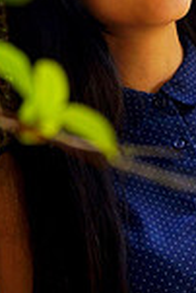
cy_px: -76
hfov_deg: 8.8
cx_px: 111
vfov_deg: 12.7
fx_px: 1275
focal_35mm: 156
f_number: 5.6
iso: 250
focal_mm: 35
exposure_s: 1/800
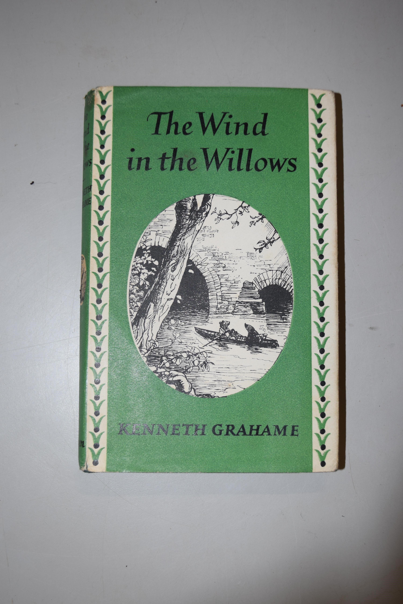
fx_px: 654
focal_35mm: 39
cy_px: 302
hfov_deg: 34.2
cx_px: 202
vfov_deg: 49.5
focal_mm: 26
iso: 250
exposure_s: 1/90
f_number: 4.5
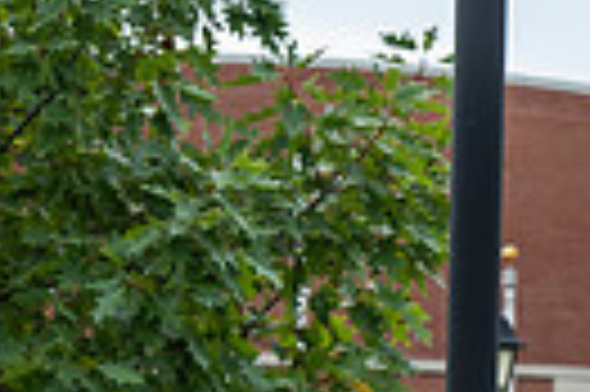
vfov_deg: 2.6
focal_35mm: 515
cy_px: 782
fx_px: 8430
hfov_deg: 4.0
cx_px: 901
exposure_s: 1/500
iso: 400
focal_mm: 116
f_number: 6.3
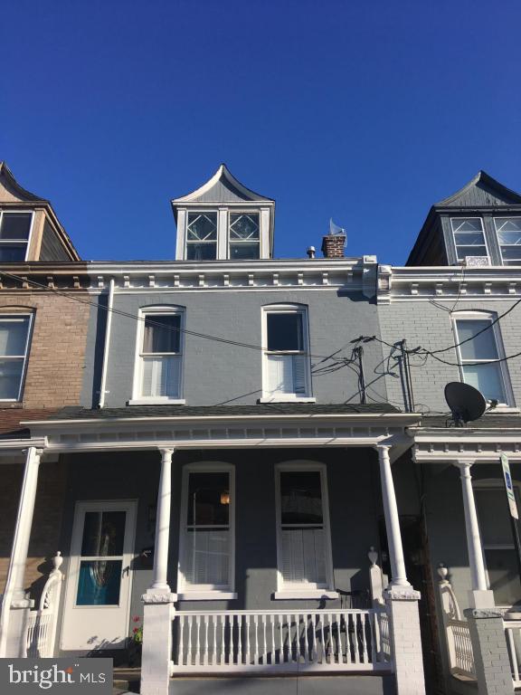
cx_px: 260
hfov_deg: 48.2
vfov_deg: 61.7
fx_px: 582
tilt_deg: +23.7
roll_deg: +1.6
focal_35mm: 29
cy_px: 348
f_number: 2.2
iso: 25
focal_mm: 4.15
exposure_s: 1/1538
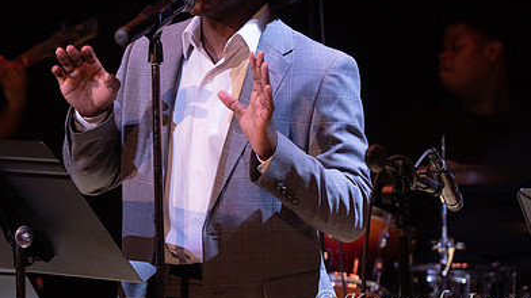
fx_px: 3208
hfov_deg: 9.4
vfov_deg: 5.3
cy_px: 70
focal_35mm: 228
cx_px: 154
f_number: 4
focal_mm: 98
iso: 1600
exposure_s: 1/200
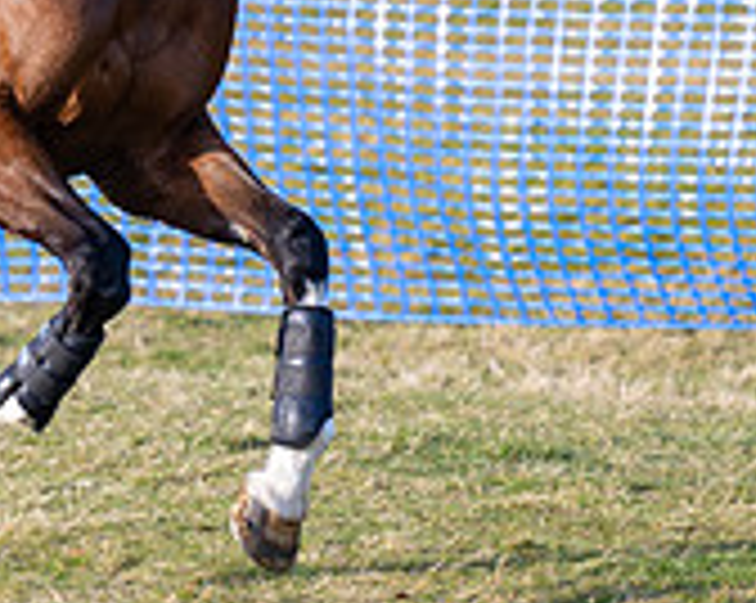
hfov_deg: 2.5
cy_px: 6
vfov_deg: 2.0
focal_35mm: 778
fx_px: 17387
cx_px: -236
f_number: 2.8
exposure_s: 1/800
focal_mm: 135
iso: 125
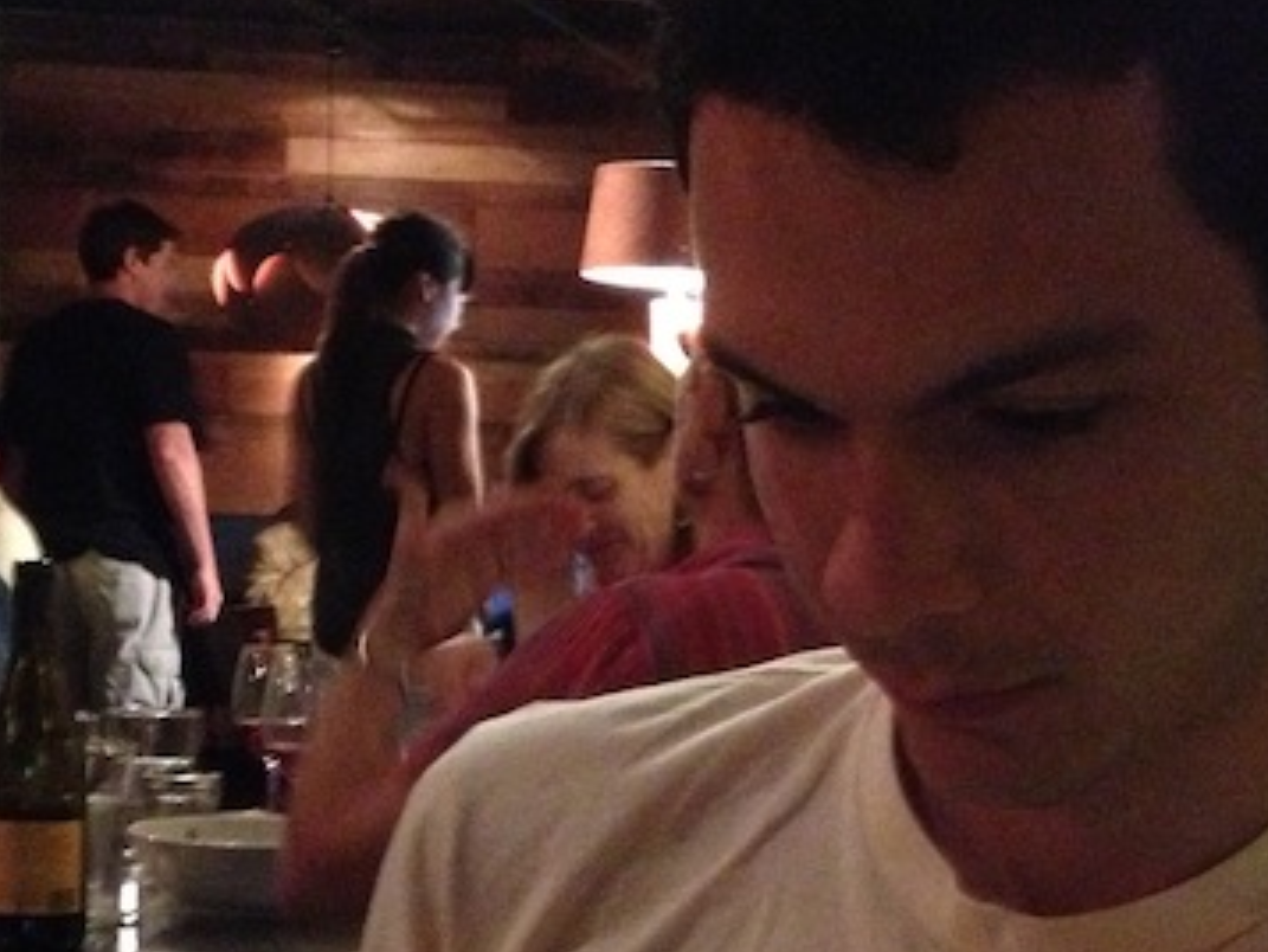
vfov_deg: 18.2
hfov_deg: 24.4
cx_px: 746
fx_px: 2931
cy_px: 831
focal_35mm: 80
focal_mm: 4.28
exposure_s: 1/15
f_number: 2.4
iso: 800
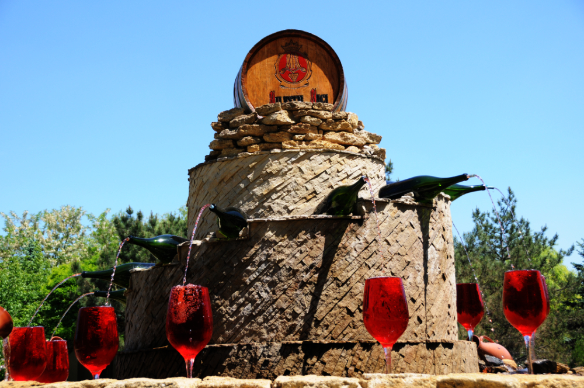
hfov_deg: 36.9
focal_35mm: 54
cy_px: 194
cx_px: 292
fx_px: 875
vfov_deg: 25.0
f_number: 6.3
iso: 320
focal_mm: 36
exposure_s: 1/1000
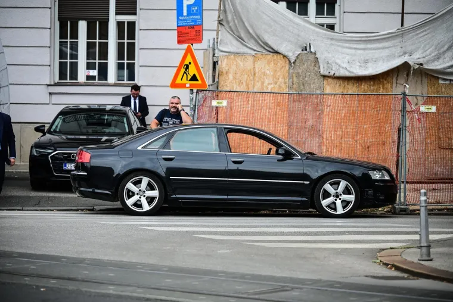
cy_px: 151
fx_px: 1636
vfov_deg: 10.6
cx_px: 226
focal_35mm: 130
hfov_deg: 15.8
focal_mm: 130
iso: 640
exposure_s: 1/4000
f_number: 2.8
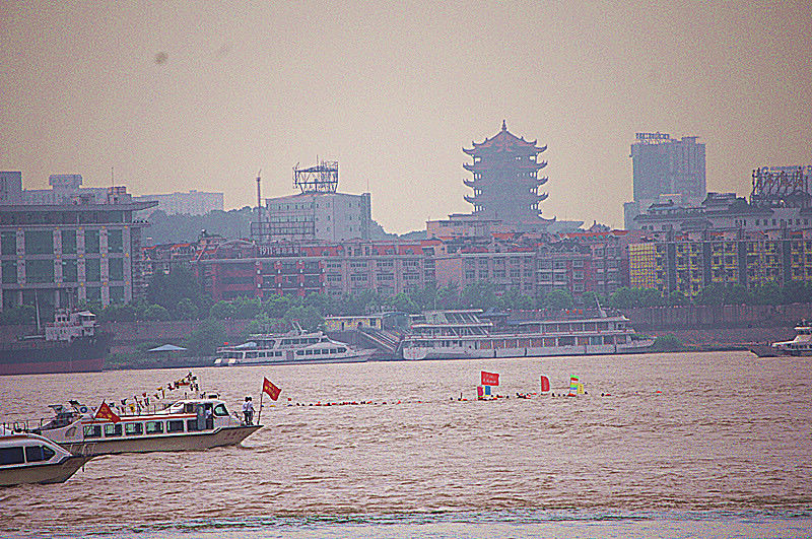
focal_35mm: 270
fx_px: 6081
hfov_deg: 7.6
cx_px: 406
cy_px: 270
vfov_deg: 5.1
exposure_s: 1/2000
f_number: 5.6
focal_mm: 180
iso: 200
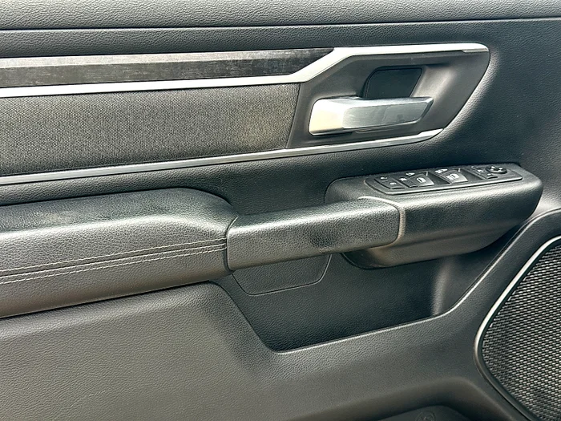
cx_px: 280
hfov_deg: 39.7
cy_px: 210
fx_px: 778
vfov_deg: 30.3
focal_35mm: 48
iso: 50
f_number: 1.78
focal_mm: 6.86
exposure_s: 1/121
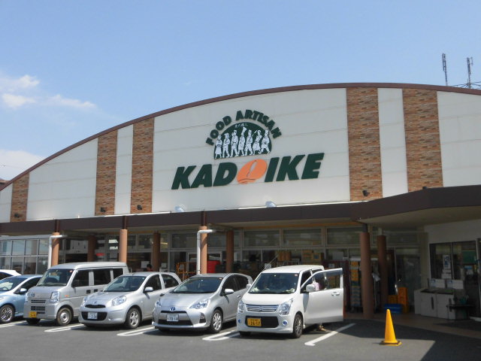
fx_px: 528
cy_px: 180
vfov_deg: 37.7
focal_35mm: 38
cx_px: 240
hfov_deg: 49.0
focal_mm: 6.77
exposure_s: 1/200
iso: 100
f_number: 9.3
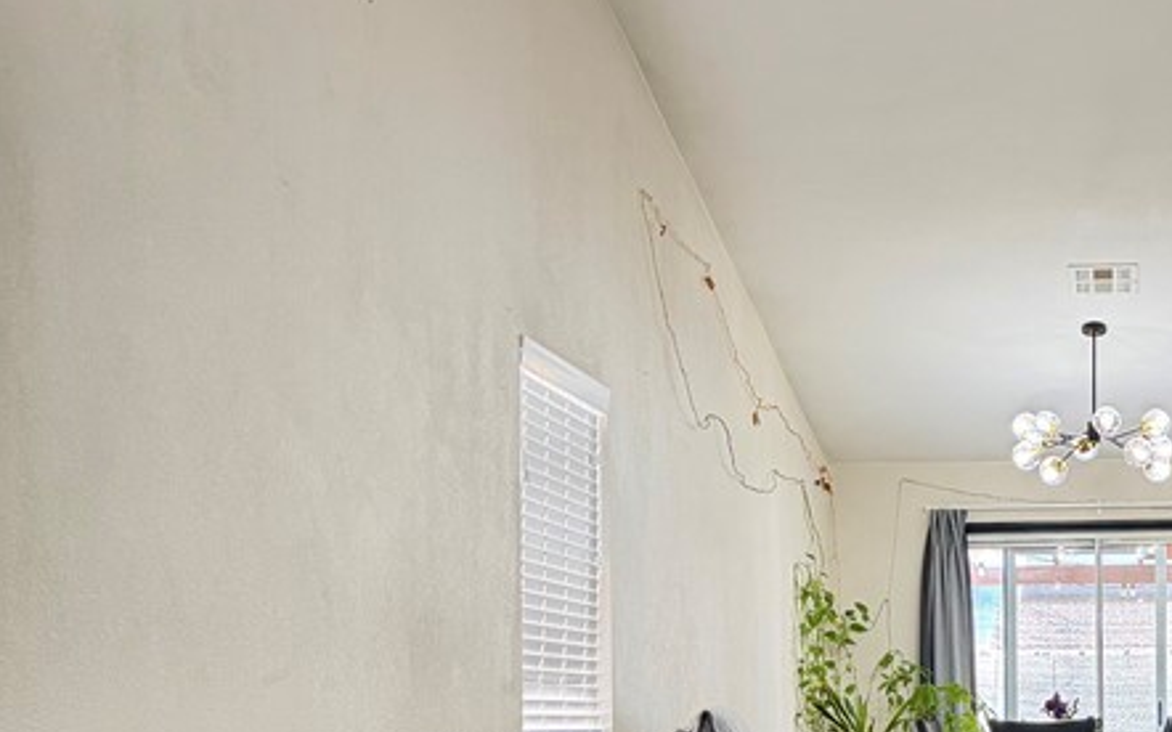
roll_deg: +0.9
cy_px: 666
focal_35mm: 59
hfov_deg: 32.5
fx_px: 1884
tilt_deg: +1.1
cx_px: 1098
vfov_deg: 21.5
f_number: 1.78
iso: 320
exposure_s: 1/60
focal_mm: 6.76
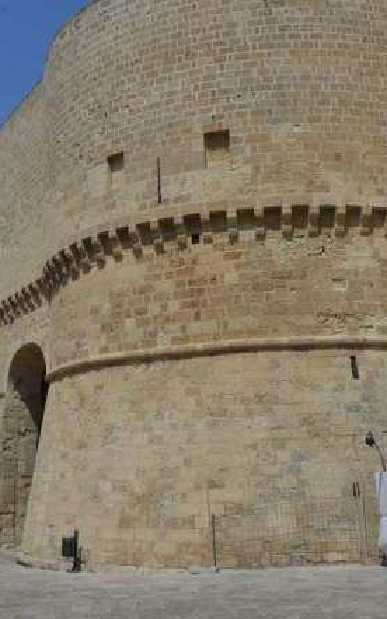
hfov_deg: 26.8
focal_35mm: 48
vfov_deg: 41.8
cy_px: 284
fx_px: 811
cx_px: 144
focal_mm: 26
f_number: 11
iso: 110
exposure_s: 1/160
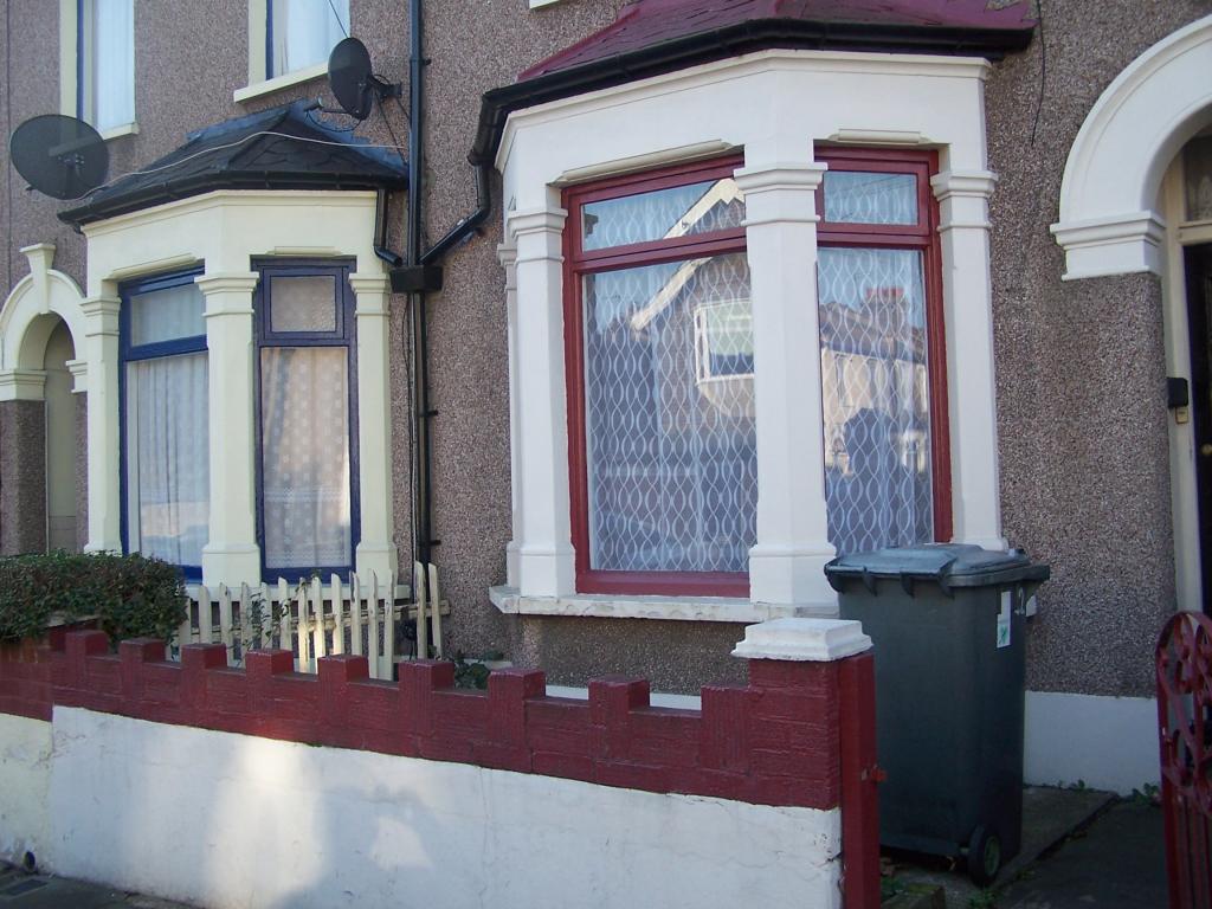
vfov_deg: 37.7
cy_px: 454
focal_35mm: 38
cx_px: 606
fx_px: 1330
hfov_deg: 49.0
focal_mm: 6.3
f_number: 2.8
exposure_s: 1/180
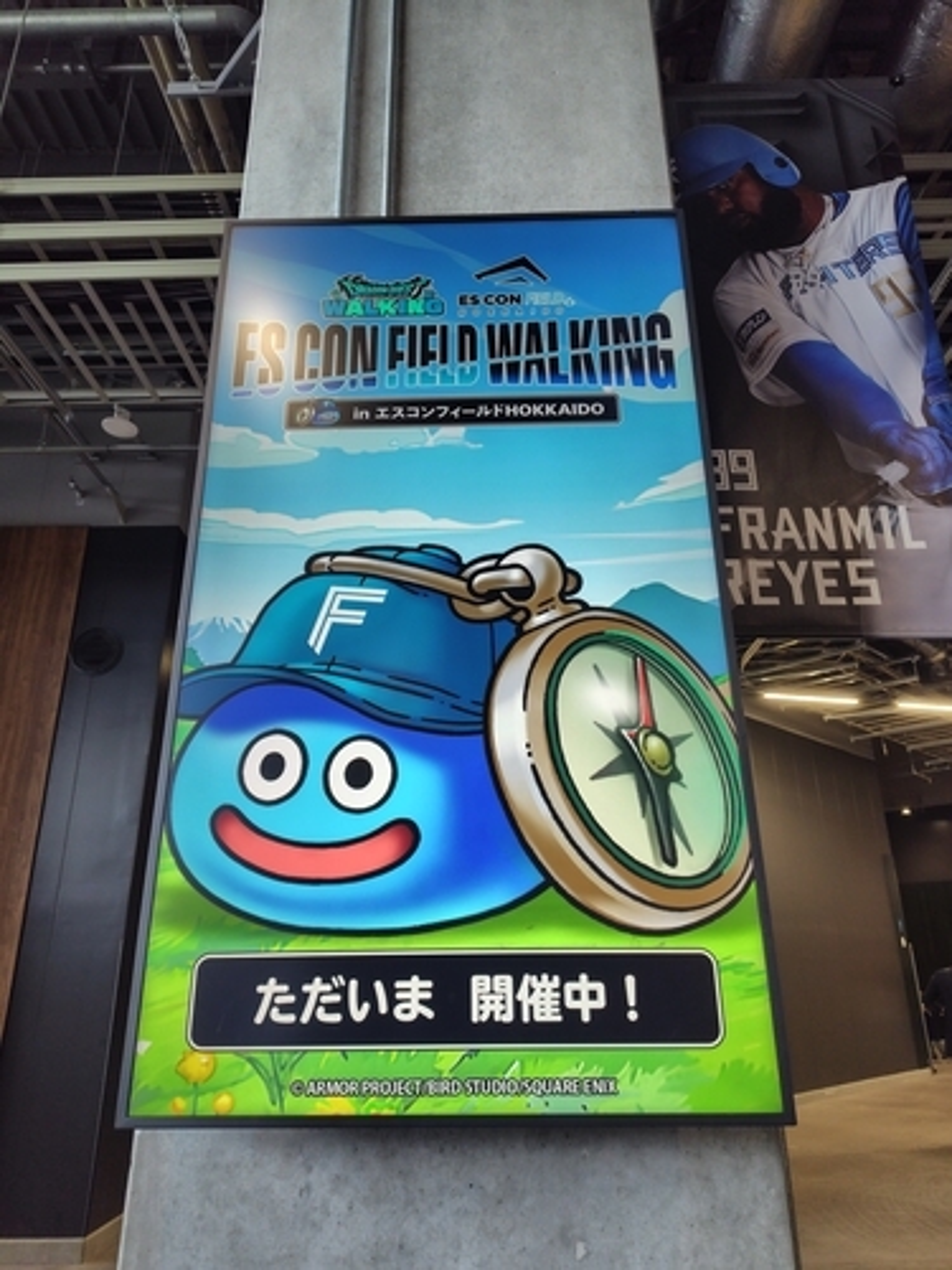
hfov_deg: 58.9
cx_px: 476
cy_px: 635
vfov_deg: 73.9
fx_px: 843
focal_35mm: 23
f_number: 1.9
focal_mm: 5.6
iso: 261
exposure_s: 1/120
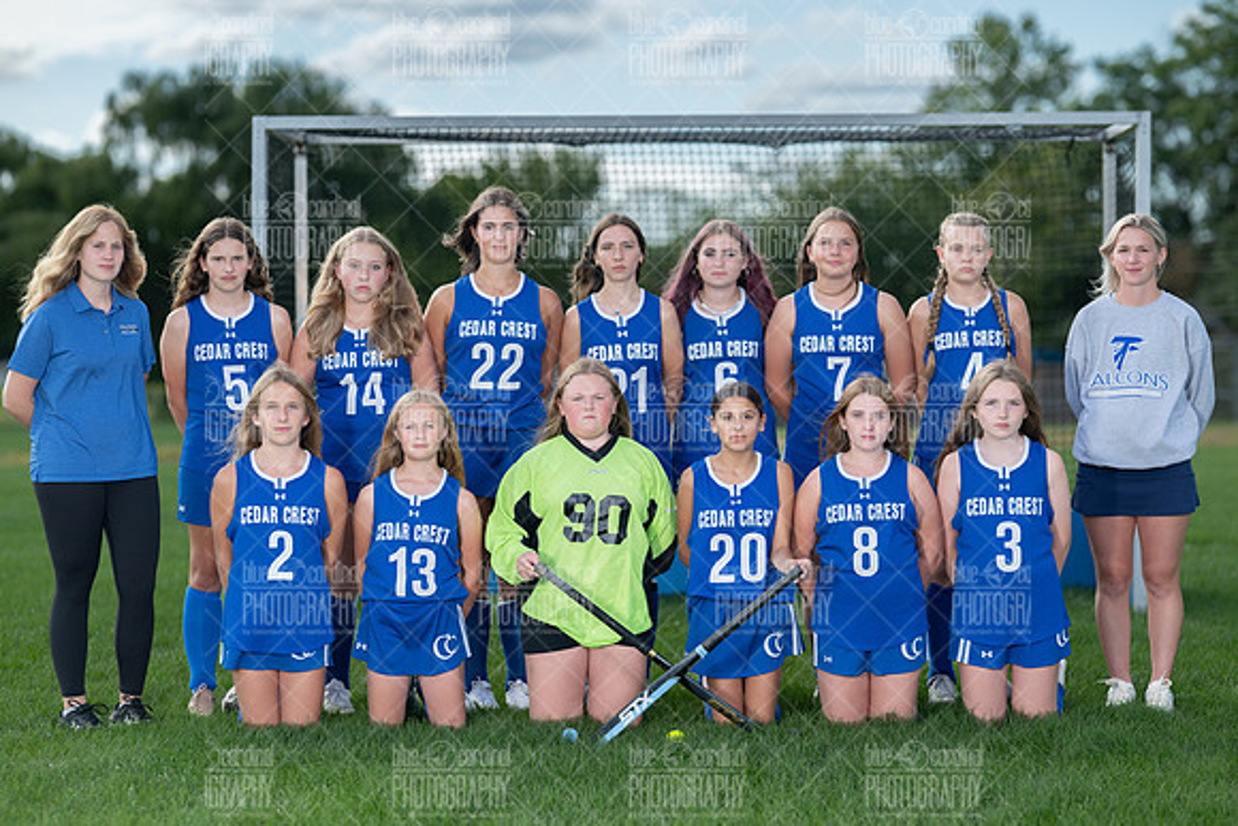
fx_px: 3046
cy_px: 412
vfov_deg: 15.4
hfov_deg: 23.0
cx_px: 617
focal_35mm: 89
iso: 250
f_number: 2
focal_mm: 85
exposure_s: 1/200
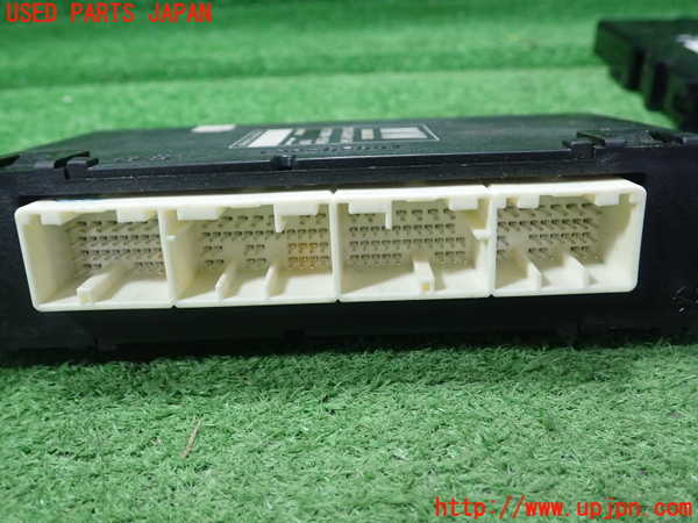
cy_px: 262
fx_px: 605
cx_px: 349
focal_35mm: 30
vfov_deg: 46.8
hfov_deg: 60.0
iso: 500
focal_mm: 5.5
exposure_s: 1/125
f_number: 2.3
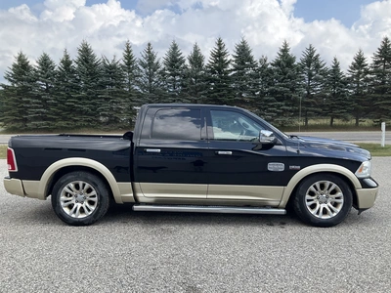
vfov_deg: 48.2
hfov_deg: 61.7
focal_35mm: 29
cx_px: 196
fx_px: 328
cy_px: 146
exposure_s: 1/1015
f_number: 1.8
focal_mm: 3
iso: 25
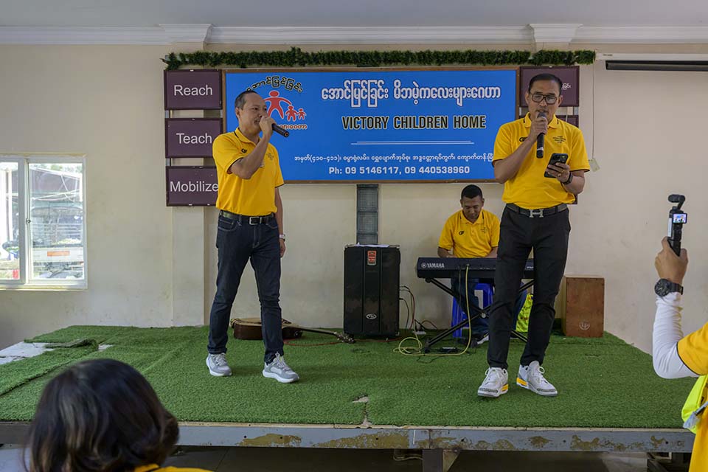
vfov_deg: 42.3
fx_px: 610
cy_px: 236
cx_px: 354
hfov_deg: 60.3
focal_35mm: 31
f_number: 4
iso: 3600
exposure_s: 1/200
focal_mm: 31
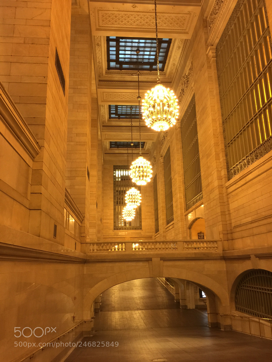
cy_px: 181
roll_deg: +0.4
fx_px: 304
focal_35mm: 29
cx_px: 136
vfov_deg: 61.7
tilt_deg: +16.1
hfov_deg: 48.2
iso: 64
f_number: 2.2
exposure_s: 1/4
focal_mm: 4.15
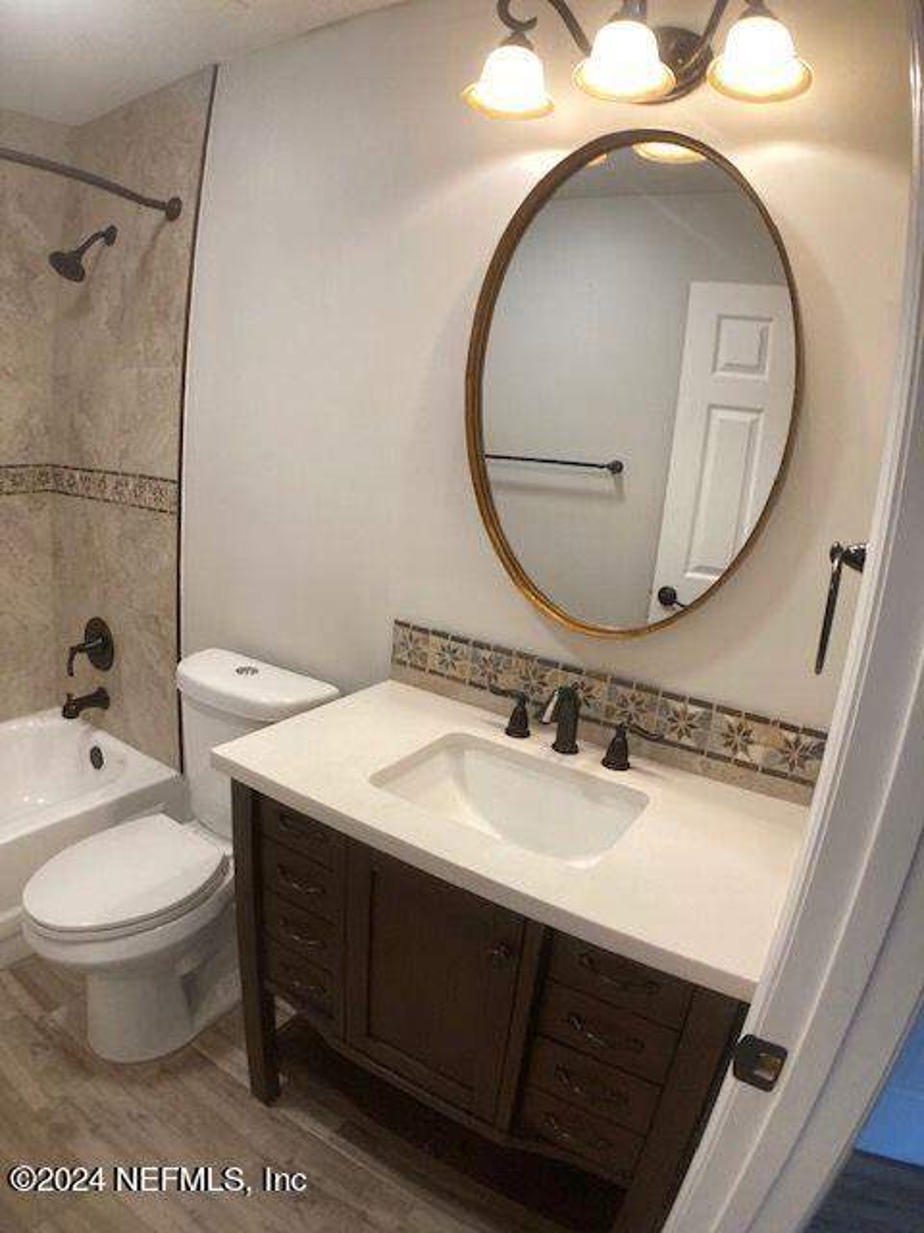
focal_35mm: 28
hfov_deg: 49.7
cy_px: 616
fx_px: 997
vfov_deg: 63.4
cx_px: 462
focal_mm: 3.99
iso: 160
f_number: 1.8
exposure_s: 1/60
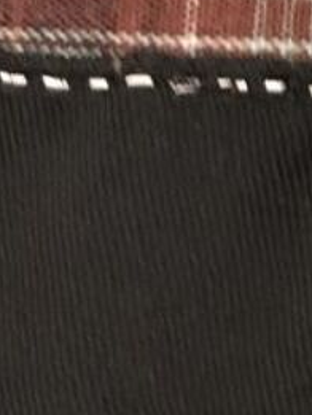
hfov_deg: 10.0
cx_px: 170
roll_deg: +1.2
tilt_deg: -5.9
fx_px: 1777
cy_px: 406
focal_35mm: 148
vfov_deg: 13.2
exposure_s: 1/17
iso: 320
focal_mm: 4.15
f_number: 2.2
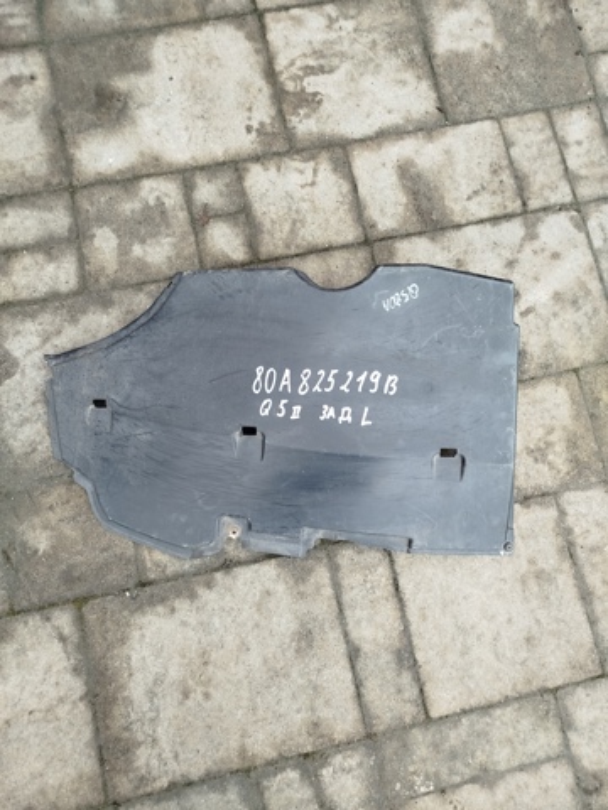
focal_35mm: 24
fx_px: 562
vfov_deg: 71.6
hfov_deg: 56.8
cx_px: 304
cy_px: 405
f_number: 1.7
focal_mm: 5.31
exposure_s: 1/50
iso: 125
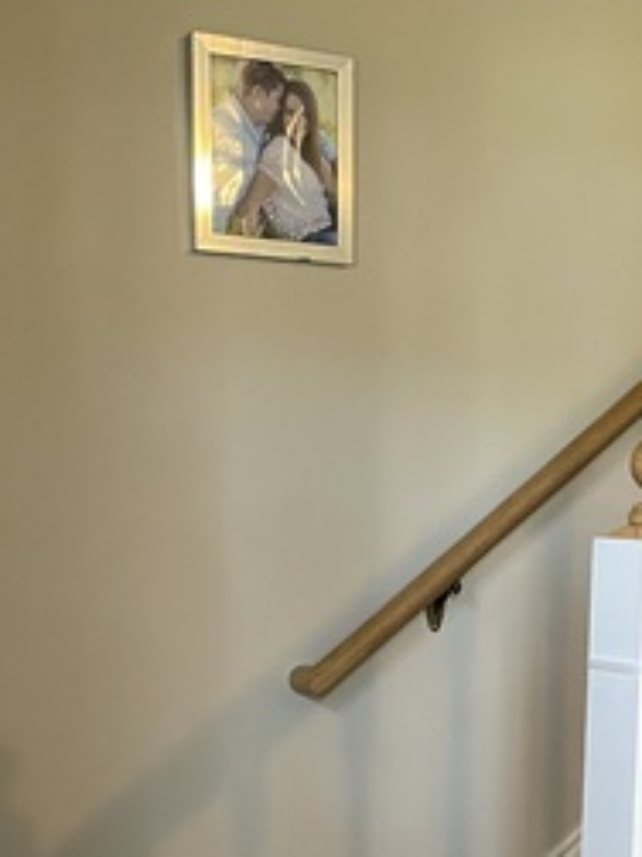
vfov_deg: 27.2
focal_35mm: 69
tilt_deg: -6.0
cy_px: 763
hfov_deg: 20.9
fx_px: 1708
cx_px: 546
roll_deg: -1.7
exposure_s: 1/60
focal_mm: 4.2
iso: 400
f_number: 1.6
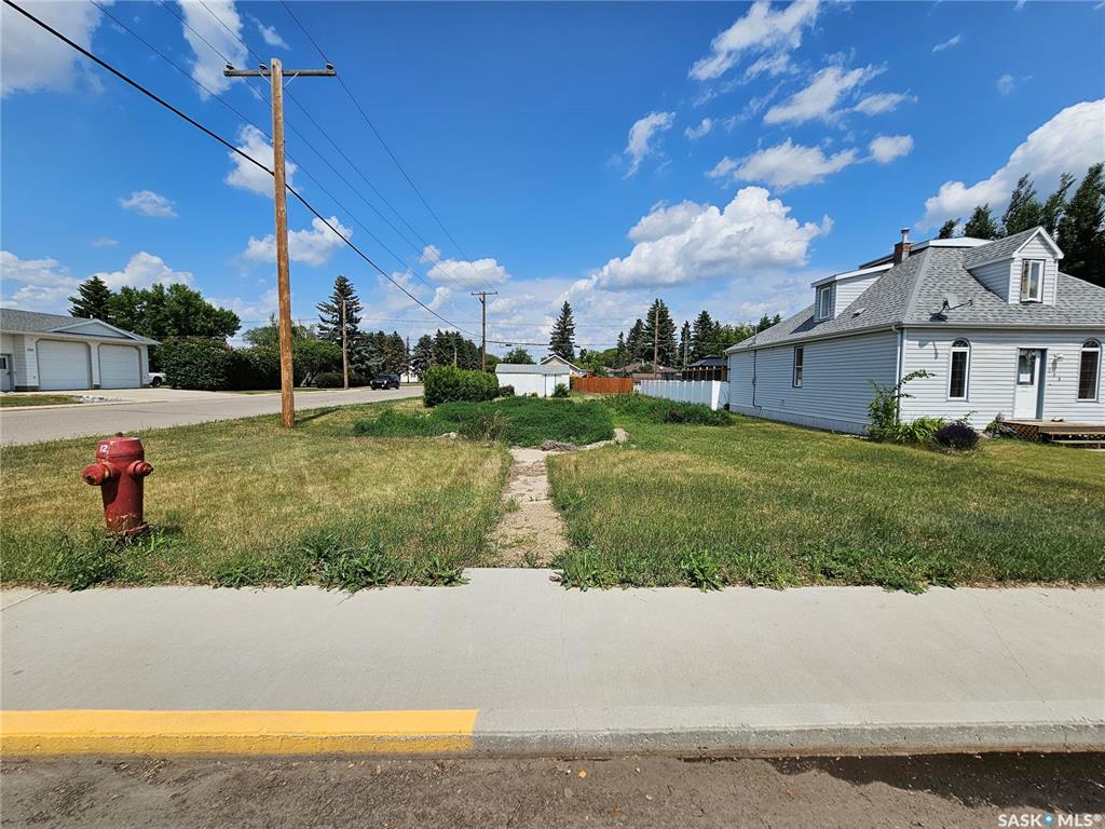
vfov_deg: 89.9
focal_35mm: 13
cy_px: 414
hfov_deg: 106.2
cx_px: 552
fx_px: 415
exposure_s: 1/4679
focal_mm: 2.2
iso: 50
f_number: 2.2
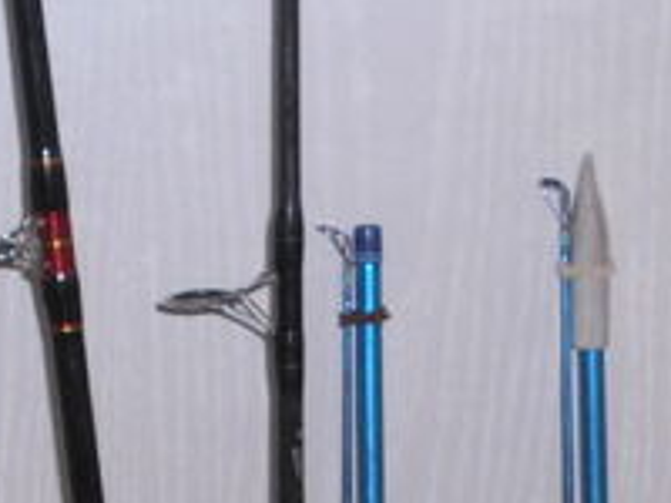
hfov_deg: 12.7
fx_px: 3005
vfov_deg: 9.4
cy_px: 687
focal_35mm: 155
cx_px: 450
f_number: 2.9
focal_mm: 5.45
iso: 125
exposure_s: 1/30
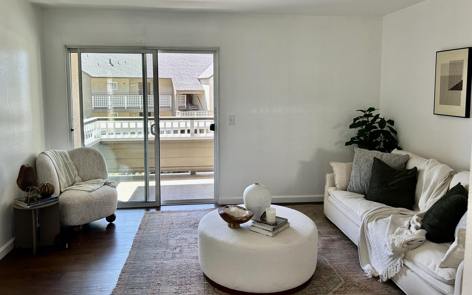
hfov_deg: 66.5
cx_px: 233
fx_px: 360
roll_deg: -0.1
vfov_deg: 44.3
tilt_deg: -5.8
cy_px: 115
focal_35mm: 28
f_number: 1.5
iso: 50
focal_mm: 5.7
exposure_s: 1/132
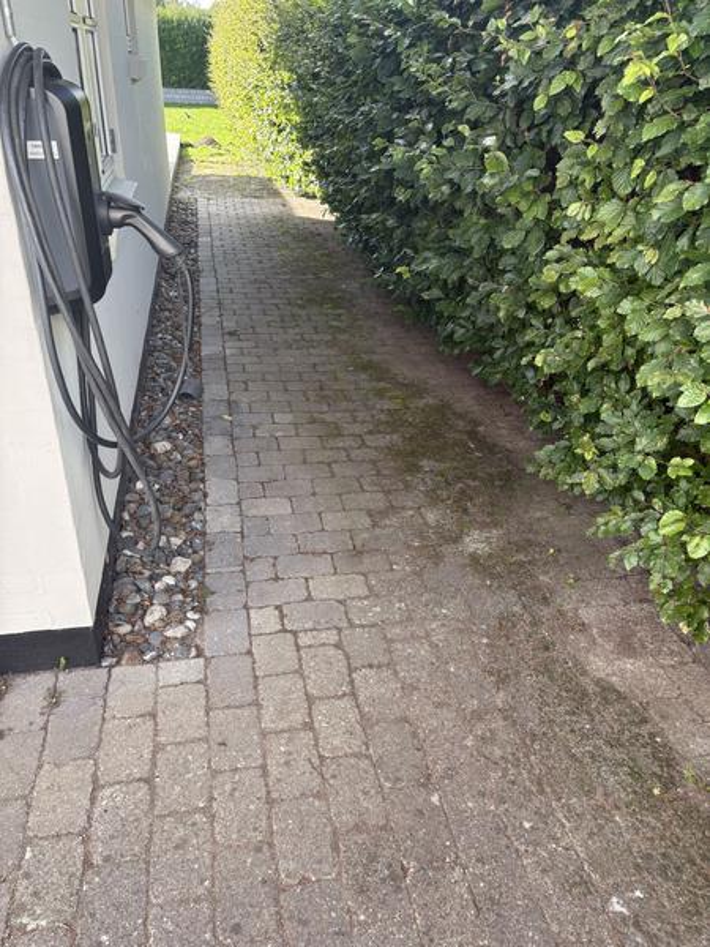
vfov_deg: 67.3
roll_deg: -1.8
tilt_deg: -28.7
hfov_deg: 53.1
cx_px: 355
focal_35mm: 26
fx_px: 711
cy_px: 474
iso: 64
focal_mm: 5.96
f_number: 1.6
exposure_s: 1/215
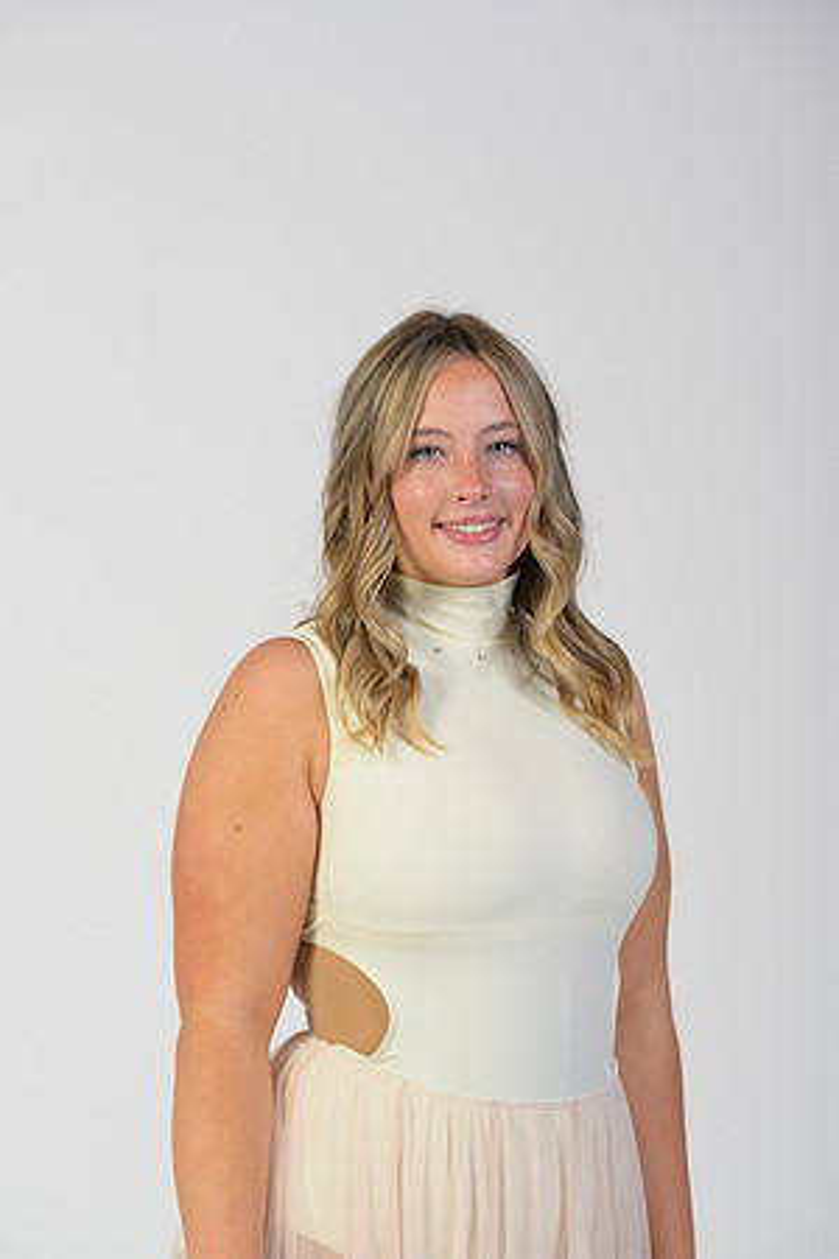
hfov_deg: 7.4
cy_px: 630
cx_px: 420
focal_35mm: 185
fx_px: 6467
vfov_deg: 11.1
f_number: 7.1
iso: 400
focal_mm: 185
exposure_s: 1/160
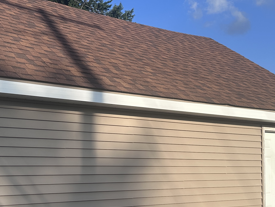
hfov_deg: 34.8
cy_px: 118
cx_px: 106
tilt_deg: +3.4
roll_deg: -0.1
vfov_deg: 26.5
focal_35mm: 55
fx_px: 437
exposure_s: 1/4184
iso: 80
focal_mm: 6.86
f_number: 1.78
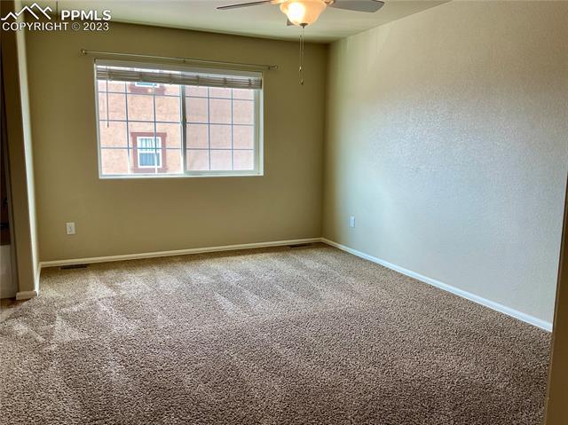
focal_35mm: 29
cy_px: 212
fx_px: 475
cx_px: 284
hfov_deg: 61.7
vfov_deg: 48.2
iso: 50
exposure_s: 1/120
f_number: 1.8
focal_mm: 3
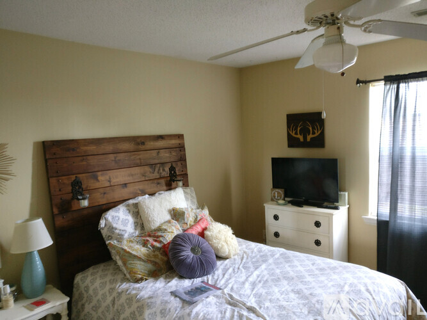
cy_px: 160
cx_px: 214
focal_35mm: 28
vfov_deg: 49.7
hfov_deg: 63.5
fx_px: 345
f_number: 2
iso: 800
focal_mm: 4.26
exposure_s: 1/17
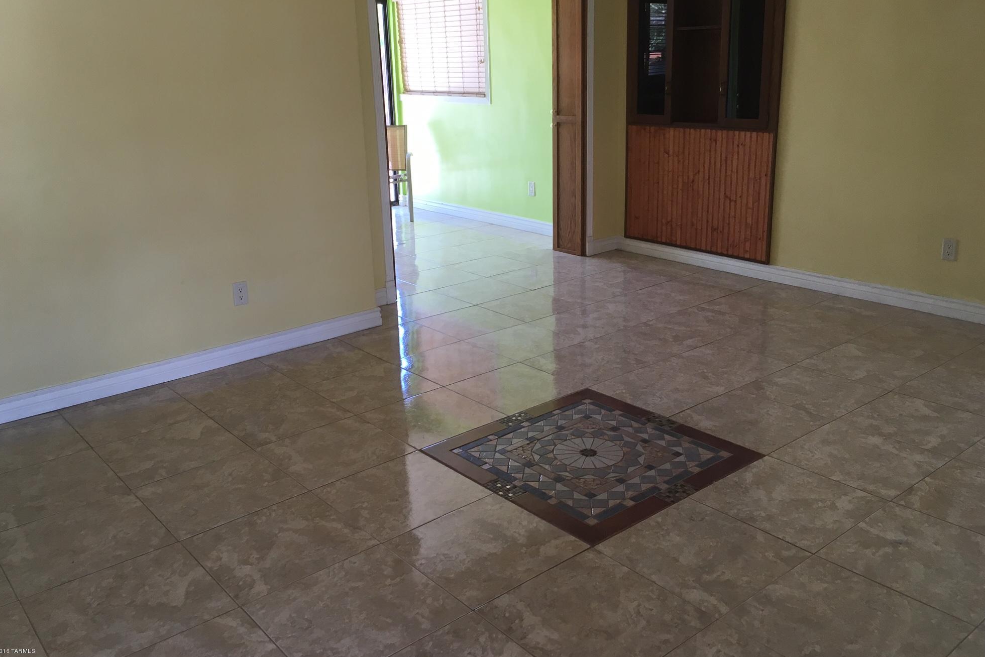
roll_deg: +0.9
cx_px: 494
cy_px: 296
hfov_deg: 60.3
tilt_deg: -15.8
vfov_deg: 42.3
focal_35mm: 31
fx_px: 848
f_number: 2.2
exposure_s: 1/40
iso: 25
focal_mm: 4.15
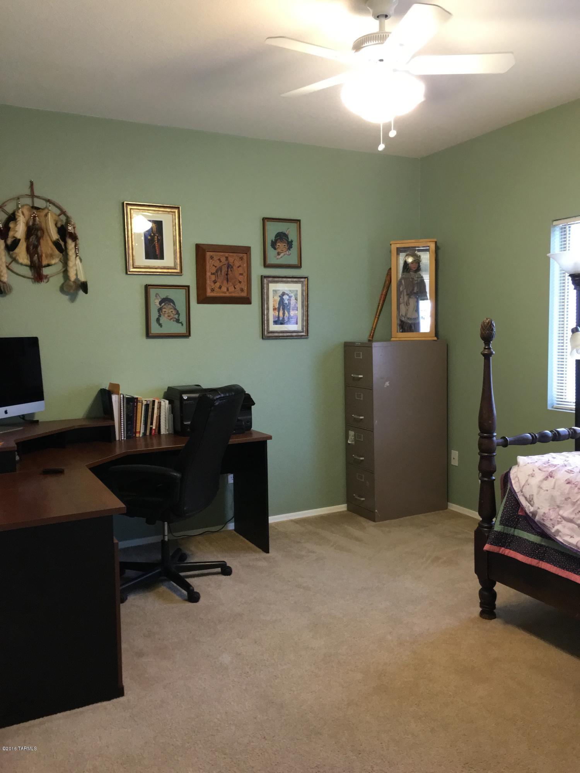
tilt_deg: -4.3
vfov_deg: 61.7
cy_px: 386
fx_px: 648
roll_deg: +0.9
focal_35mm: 29
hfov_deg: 48.2
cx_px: 290
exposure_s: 1/30
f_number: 2.2
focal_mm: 4.15
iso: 200
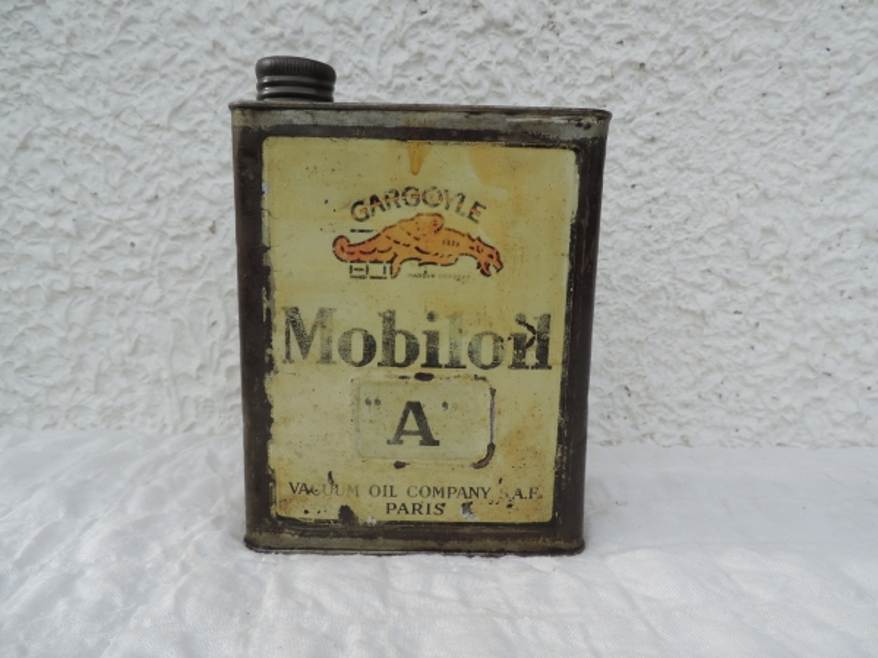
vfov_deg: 56.8
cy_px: 329
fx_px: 609
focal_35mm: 24
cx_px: 439
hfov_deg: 71.6
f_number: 3
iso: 80
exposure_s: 1/500
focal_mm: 4.3
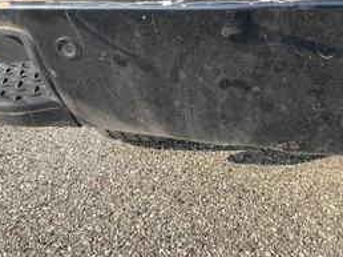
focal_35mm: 45
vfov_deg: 32.0
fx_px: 445
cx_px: 205
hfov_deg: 41.9
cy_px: 96
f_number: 1.8
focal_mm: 3
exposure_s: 1/545
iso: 25
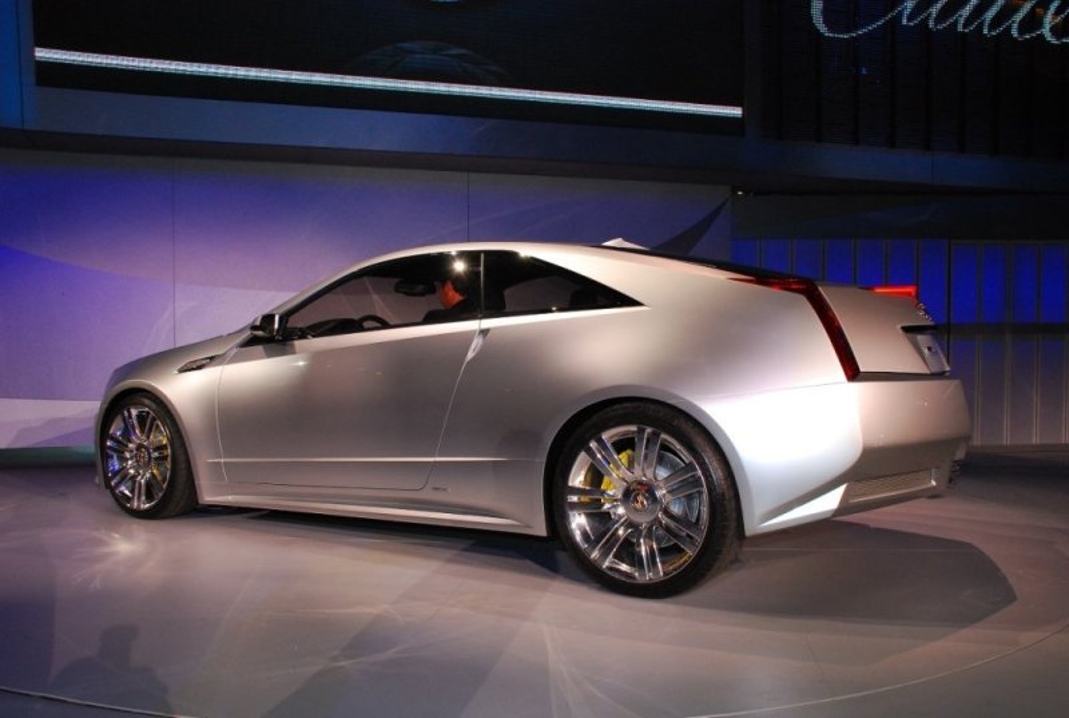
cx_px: 534
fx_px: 982
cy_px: 359
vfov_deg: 40.1
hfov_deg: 57.1
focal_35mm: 33
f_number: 8
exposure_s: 1/200
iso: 640
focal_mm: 22
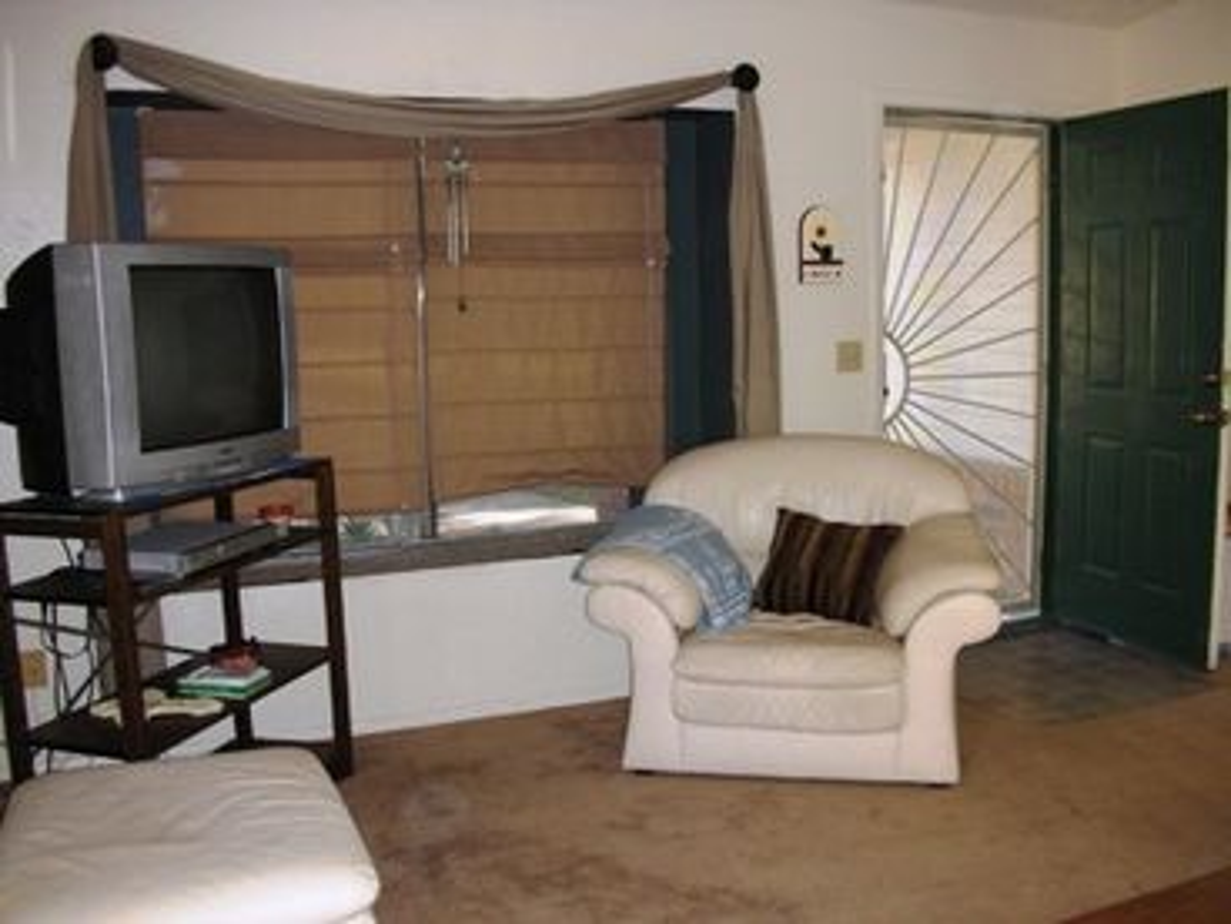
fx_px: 1245
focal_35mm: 35
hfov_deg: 52.6
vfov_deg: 40.7
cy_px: 462
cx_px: 616
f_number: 3
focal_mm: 5.8
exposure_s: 1/60.1
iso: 158
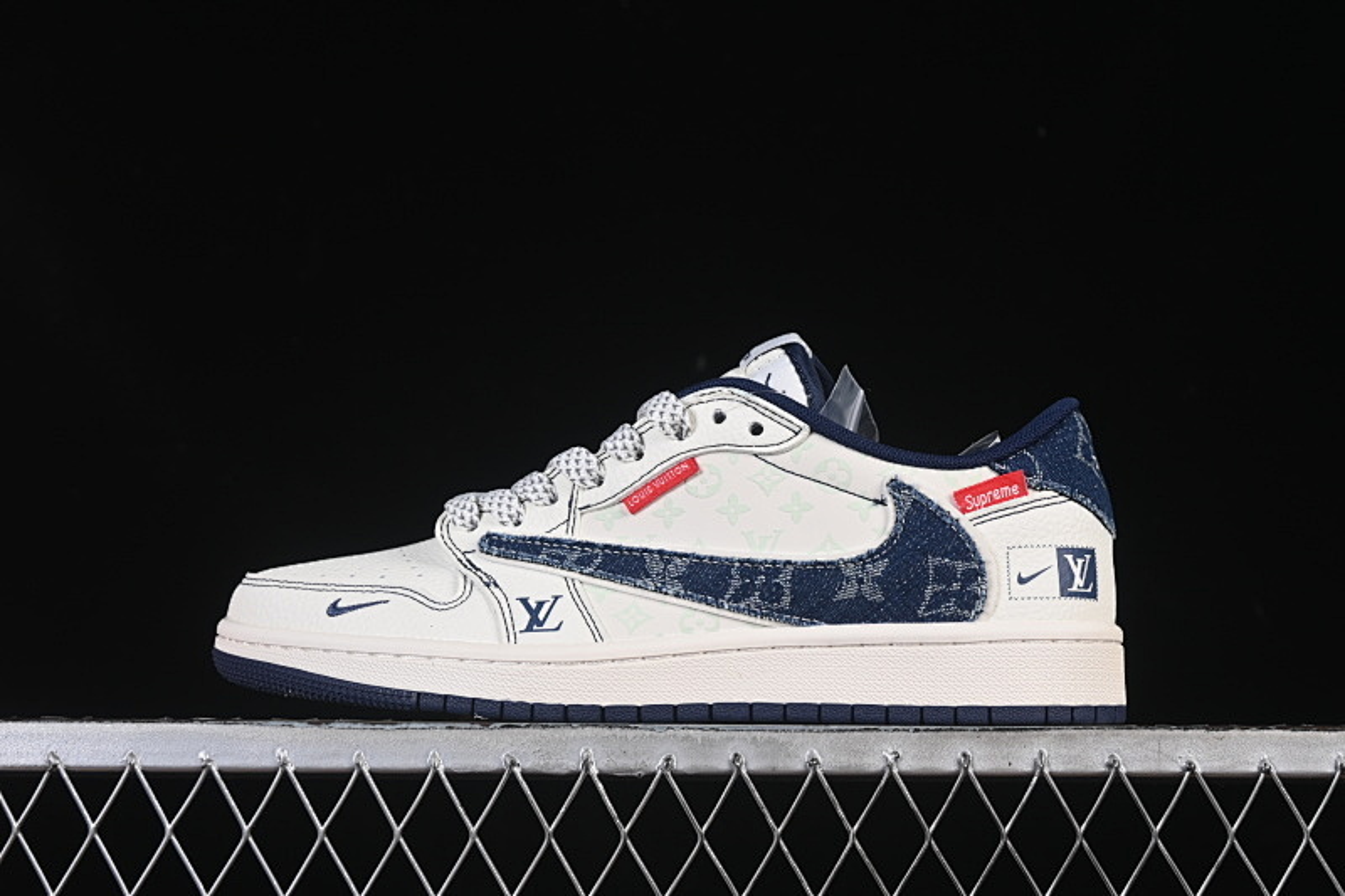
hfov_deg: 27.0
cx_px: 672
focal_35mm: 75
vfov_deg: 18.2
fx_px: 2801
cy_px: 448
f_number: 8
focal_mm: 50
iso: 160
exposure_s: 1/80
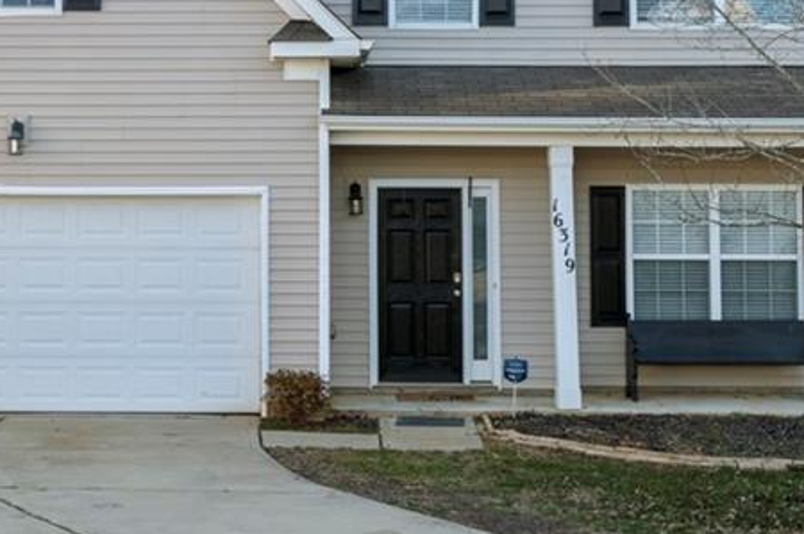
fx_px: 1472
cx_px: 306
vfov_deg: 20.4
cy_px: 119
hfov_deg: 30.4
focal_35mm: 66
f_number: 8
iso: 200
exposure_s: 1/160
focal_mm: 29
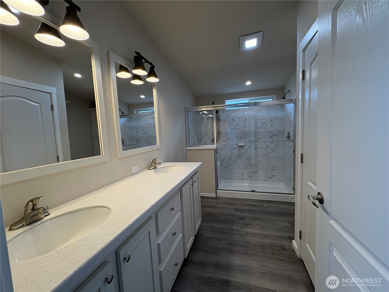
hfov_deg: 102.1
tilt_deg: -4.6
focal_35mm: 14
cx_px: 194
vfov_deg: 85.7
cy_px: 146
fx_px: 157
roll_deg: +2.5
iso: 100
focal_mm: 2.22
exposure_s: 1/120
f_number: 2.2
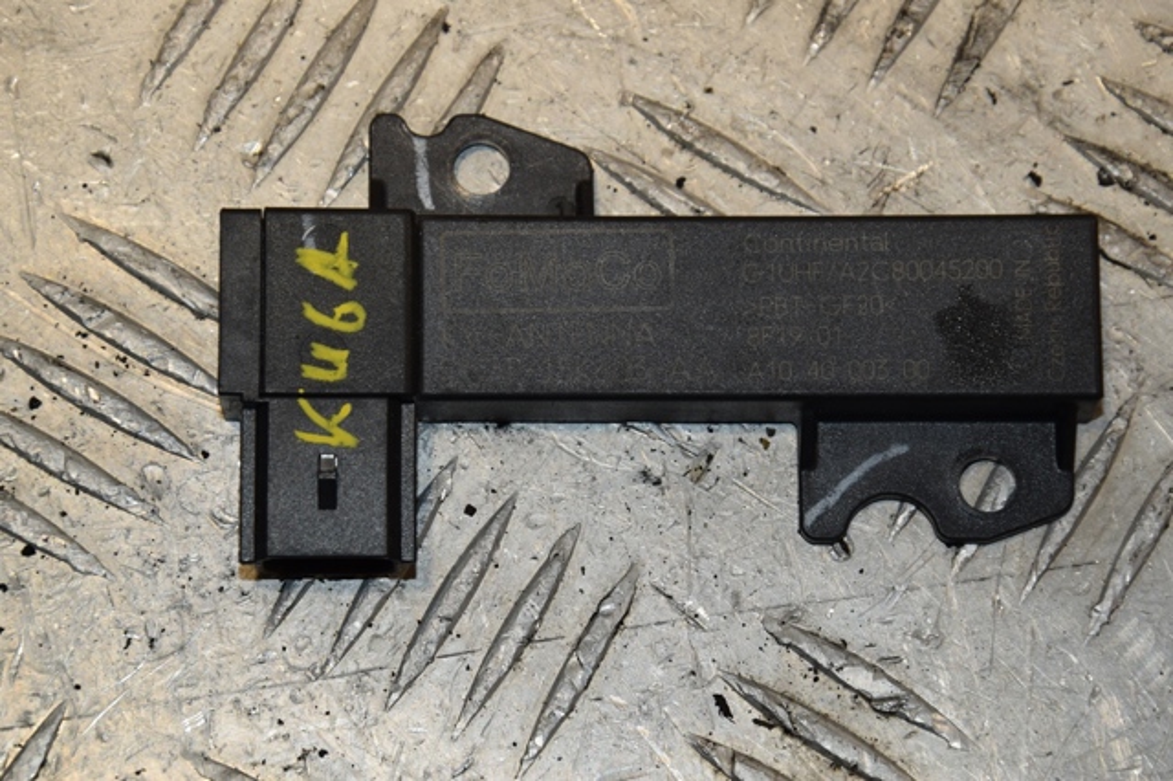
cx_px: 586
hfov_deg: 13.0
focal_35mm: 158
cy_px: 390
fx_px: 5129
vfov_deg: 8.7
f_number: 10
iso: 800
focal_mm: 105
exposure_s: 1/200
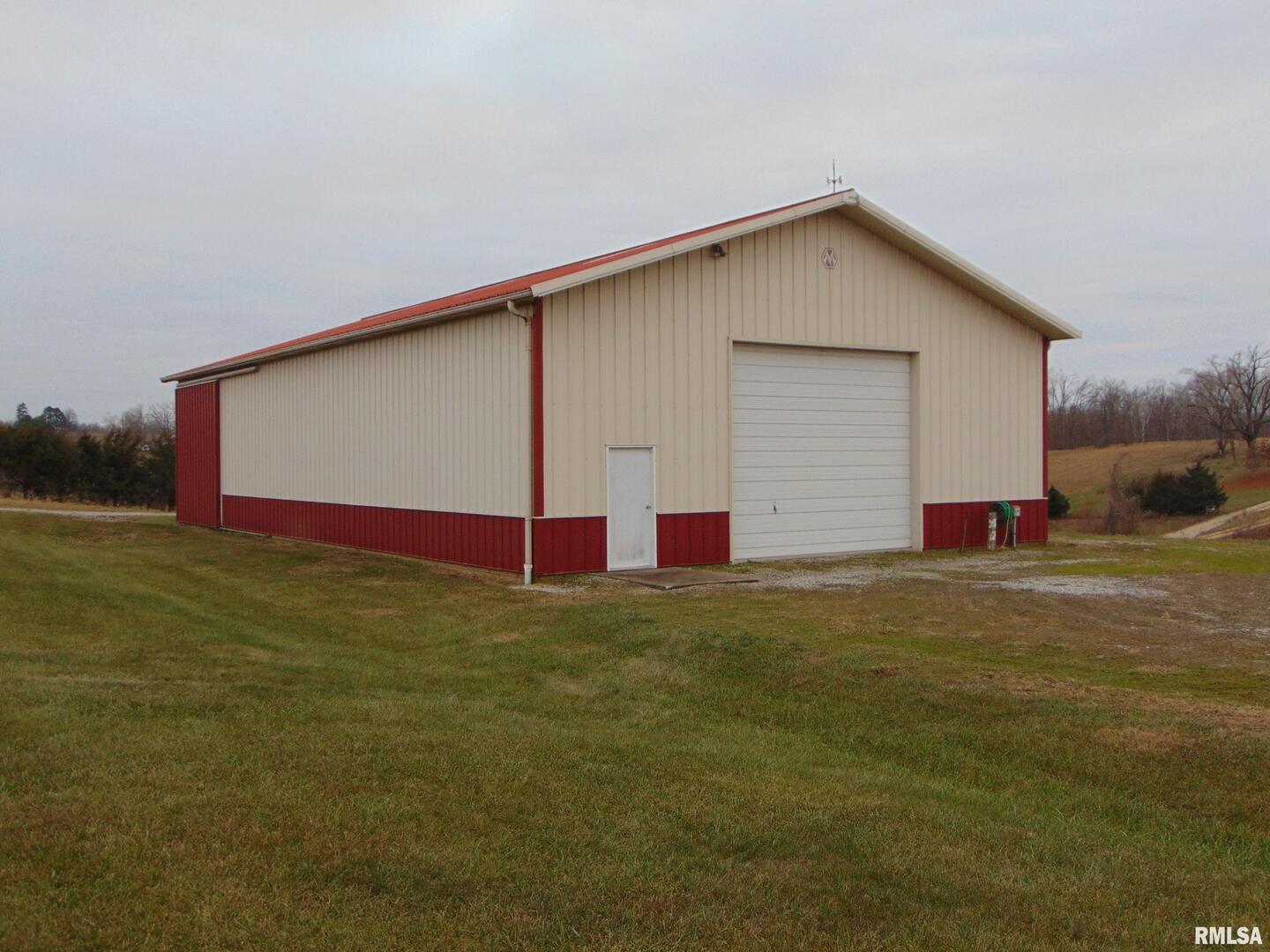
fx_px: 1211
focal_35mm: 33
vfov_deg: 42.9
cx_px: 635
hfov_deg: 55.4
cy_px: 476
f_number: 3.2
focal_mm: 5.8
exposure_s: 1/50
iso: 100
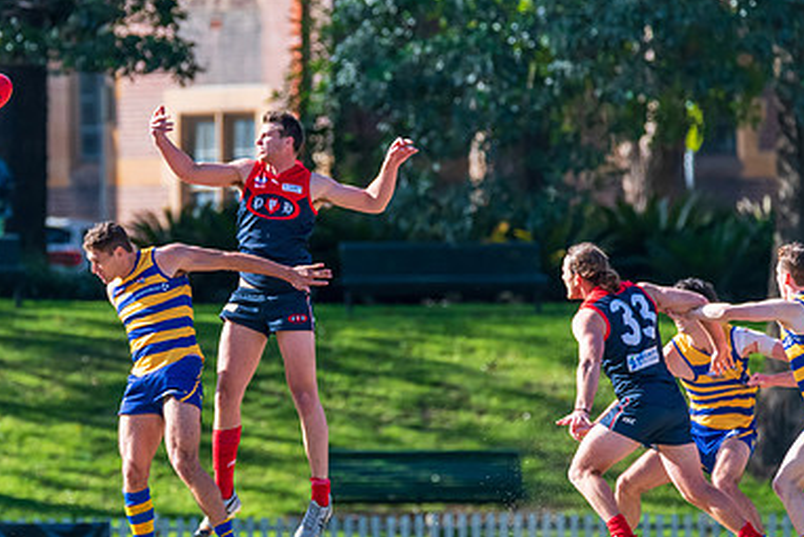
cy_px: 289
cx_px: 206
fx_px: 14901
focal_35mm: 667
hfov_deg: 3.1
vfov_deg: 2.1
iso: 1250
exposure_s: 1/1600
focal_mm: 400
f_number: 6
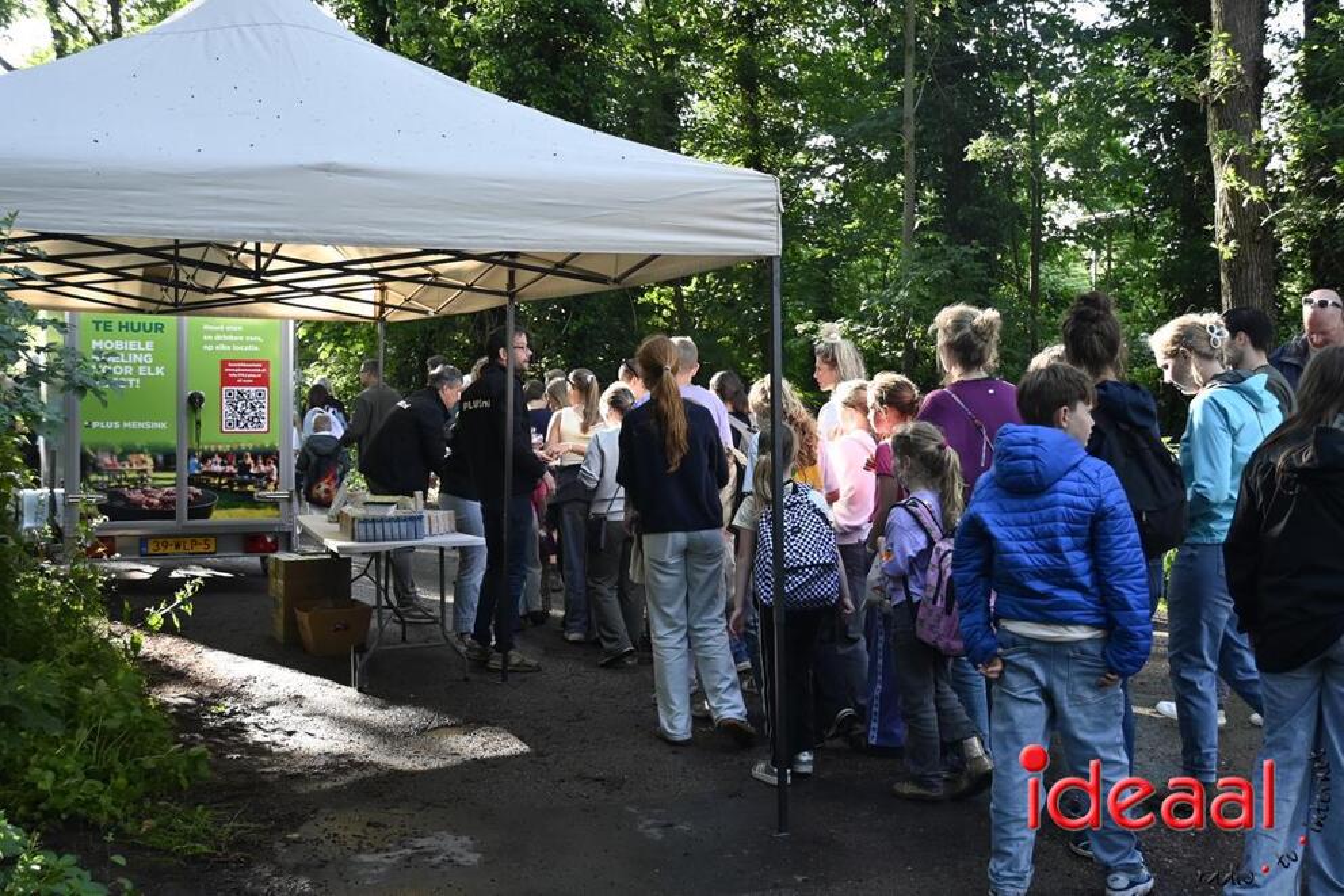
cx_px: 672
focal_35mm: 41
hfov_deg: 47.4
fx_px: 1530
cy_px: 448
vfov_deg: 32.6
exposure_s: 1/125
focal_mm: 27.5
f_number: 3.8
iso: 400
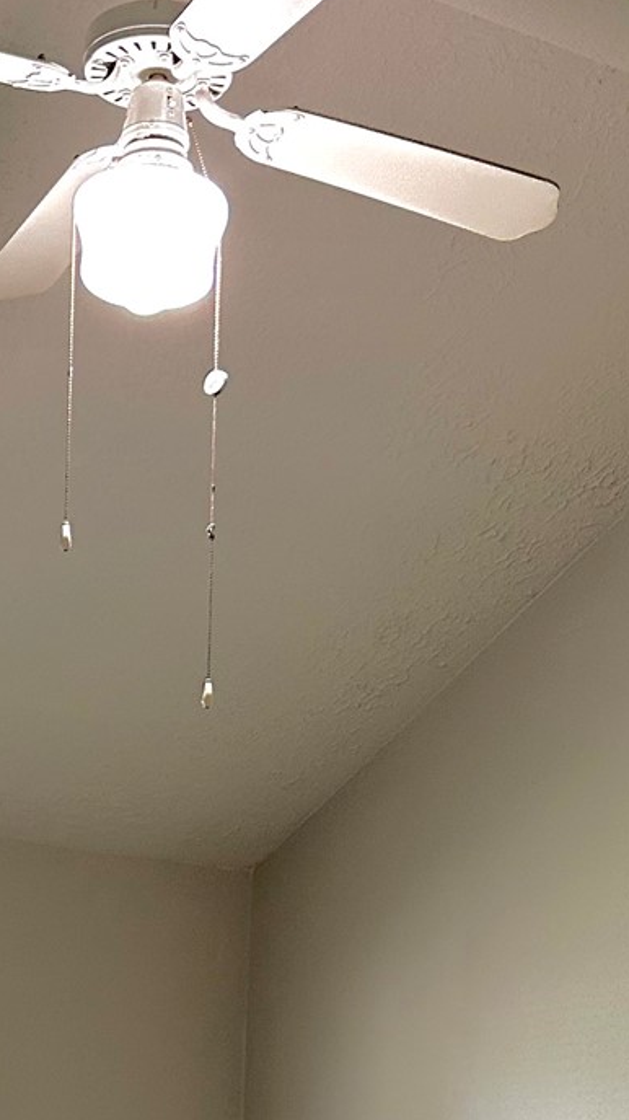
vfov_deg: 24.2
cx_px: 62
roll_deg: -1.0
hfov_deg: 15.3
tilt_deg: -3.7
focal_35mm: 78
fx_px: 2315
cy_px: 1409
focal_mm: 6.86
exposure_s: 1/60
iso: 200
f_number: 1.78
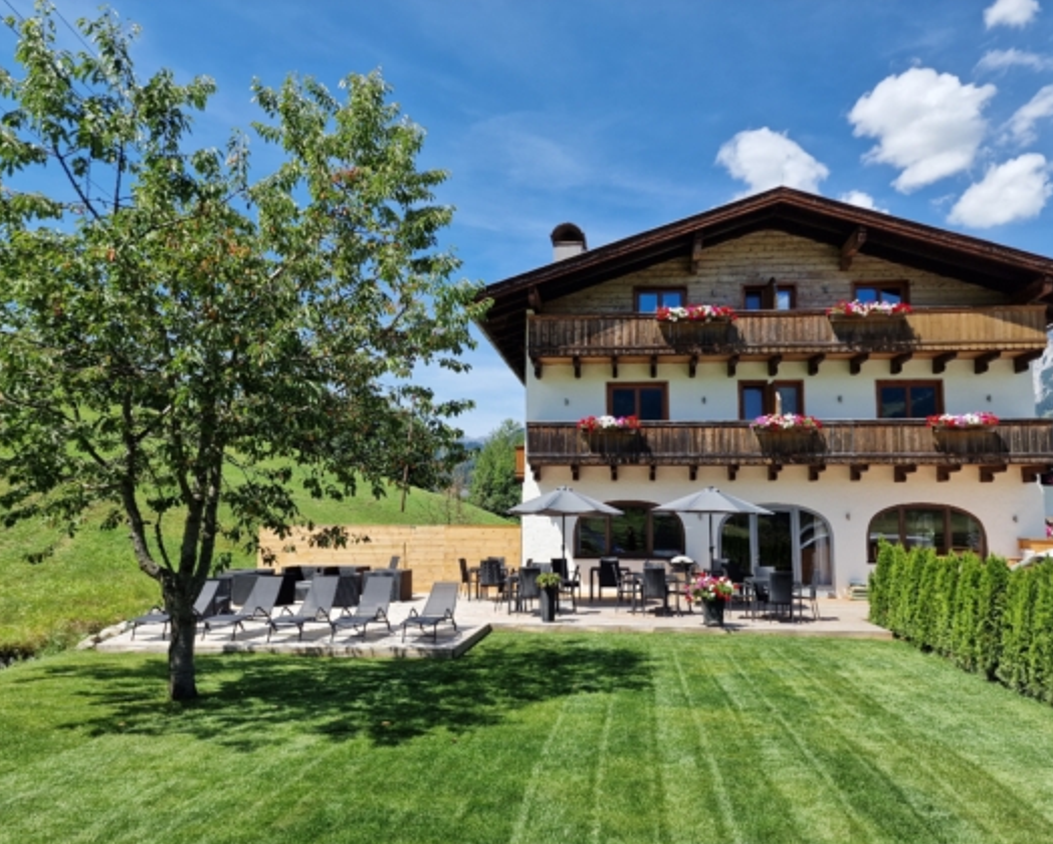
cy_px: 438
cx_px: 581
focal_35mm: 25
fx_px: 780
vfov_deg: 56.8
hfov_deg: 67.9
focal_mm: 6.4
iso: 50
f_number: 1.8
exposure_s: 1/898
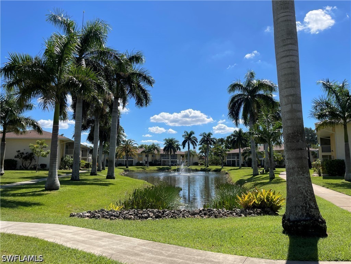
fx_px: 264
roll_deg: +0.0
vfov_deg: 53.1
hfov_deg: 67.3
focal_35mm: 26
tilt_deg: +6.6
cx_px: 176
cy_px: 132
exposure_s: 1/3731
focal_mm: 4.2
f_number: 1.6
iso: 32
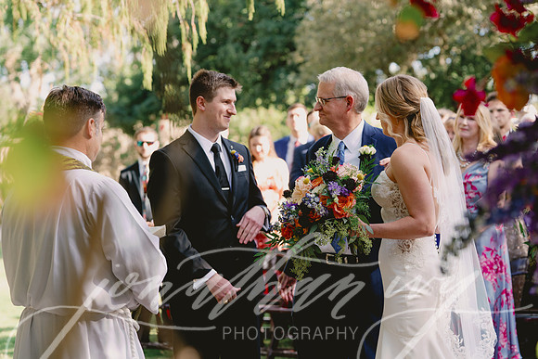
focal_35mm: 99
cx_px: 269
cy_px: 180
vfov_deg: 13.8
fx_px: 1480
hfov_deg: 20.6
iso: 200
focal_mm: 99
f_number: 4
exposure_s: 1/250
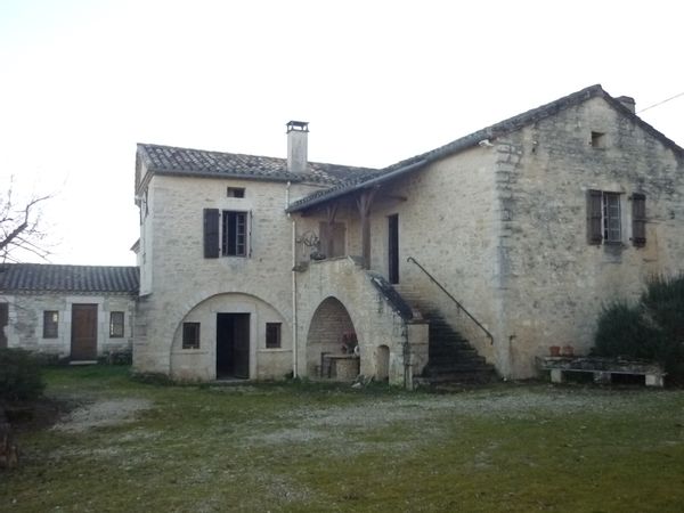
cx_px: 342
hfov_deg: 55.4
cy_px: 256
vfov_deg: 42.9
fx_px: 652
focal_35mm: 33
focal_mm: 5.5
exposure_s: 1/125
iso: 400
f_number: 8
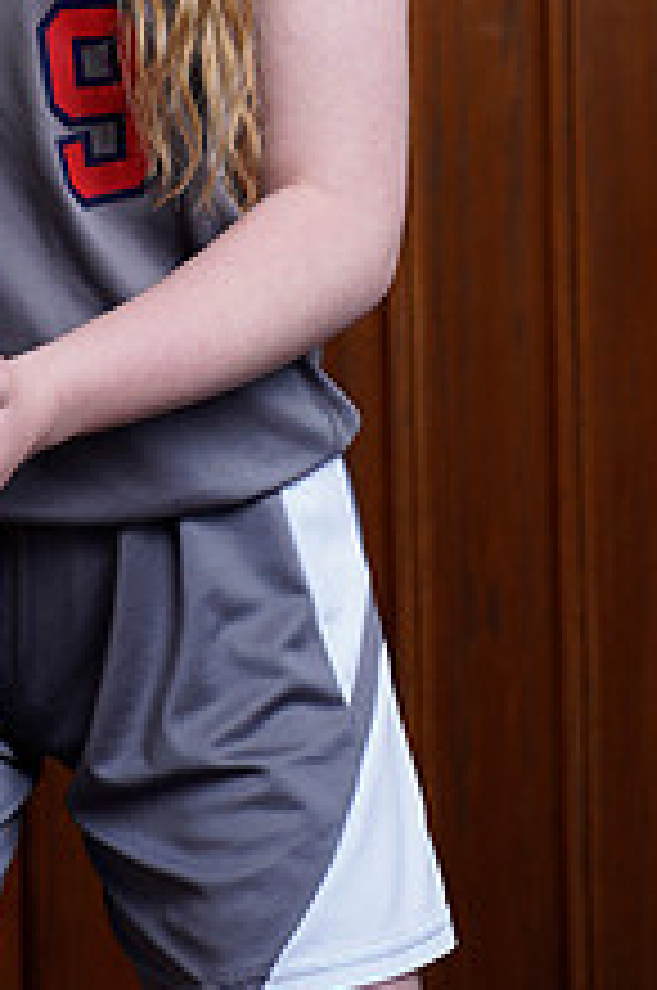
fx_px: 6151
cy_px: -212
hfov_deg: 6.1
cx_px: -158
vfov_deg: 9.1
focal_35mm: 224
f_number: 5.6
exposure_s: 1/250
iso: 200
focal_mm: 85
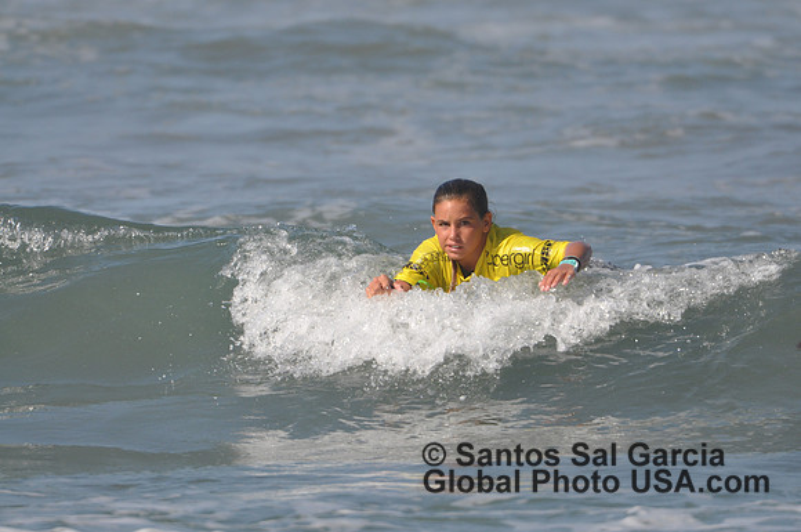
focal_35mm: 825
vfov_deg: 1.7
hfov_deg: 2.5
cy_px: 266
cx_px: 400
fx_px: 18331
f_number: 6.3
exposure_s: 1/1600
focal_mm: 550
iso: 400
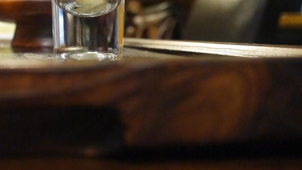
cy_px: 37
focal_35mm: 56
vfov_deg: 21.2
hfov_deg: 35.2
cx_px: 34
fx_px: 448
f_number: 3.5
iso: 1600
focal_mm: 14
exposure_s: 1/25
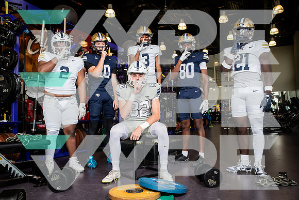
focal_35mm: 32
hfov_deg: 58.7
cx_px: 150
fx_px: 266
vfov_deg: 41.1
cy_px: 100
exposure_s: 1/250
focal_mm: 32
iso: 500
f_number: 5.6
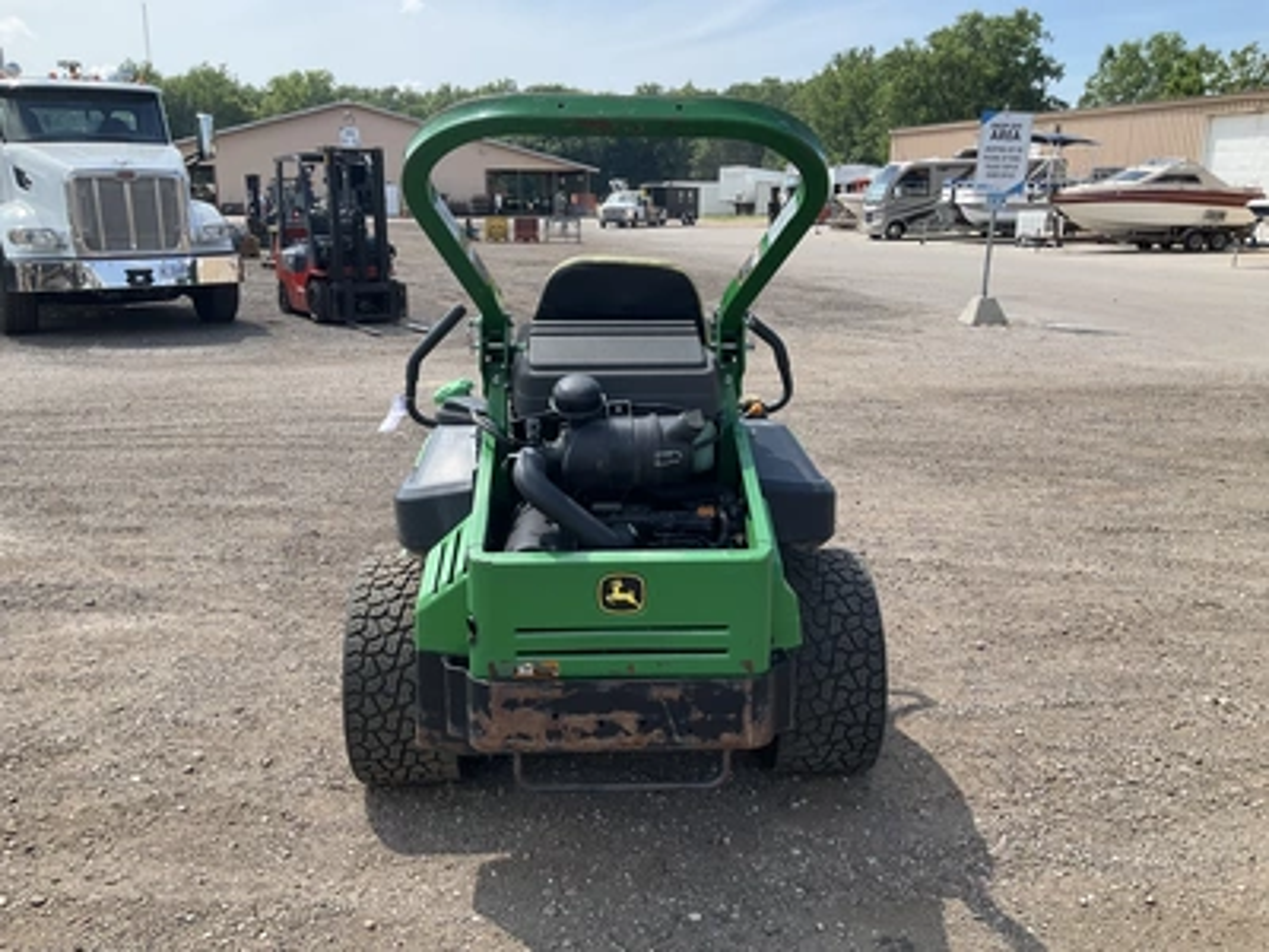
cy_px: 476
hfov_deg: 61.7
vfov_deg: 48.2
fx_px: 1063
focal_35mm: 29
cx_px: 634
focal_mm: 3
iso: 25
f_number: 1.8
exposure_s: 1/829
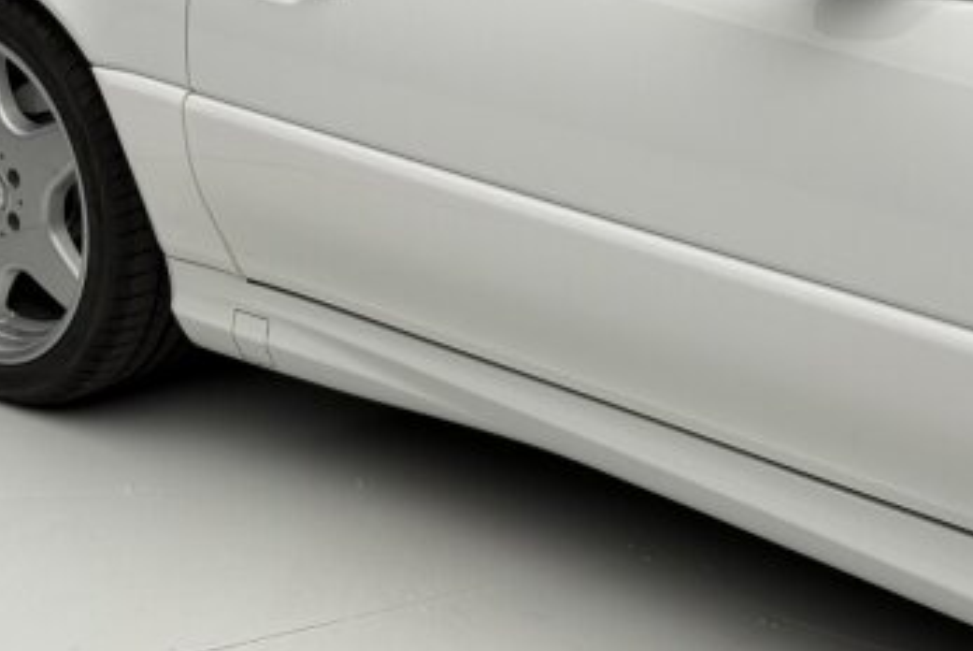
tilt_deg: -13.7
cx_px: 583
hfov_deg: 22.1
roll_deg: -1.1
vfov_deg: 14.7
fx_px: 2489
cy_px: 51
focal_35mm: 92
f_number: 1.78
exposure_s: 1/99
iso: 50
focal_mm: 6.76
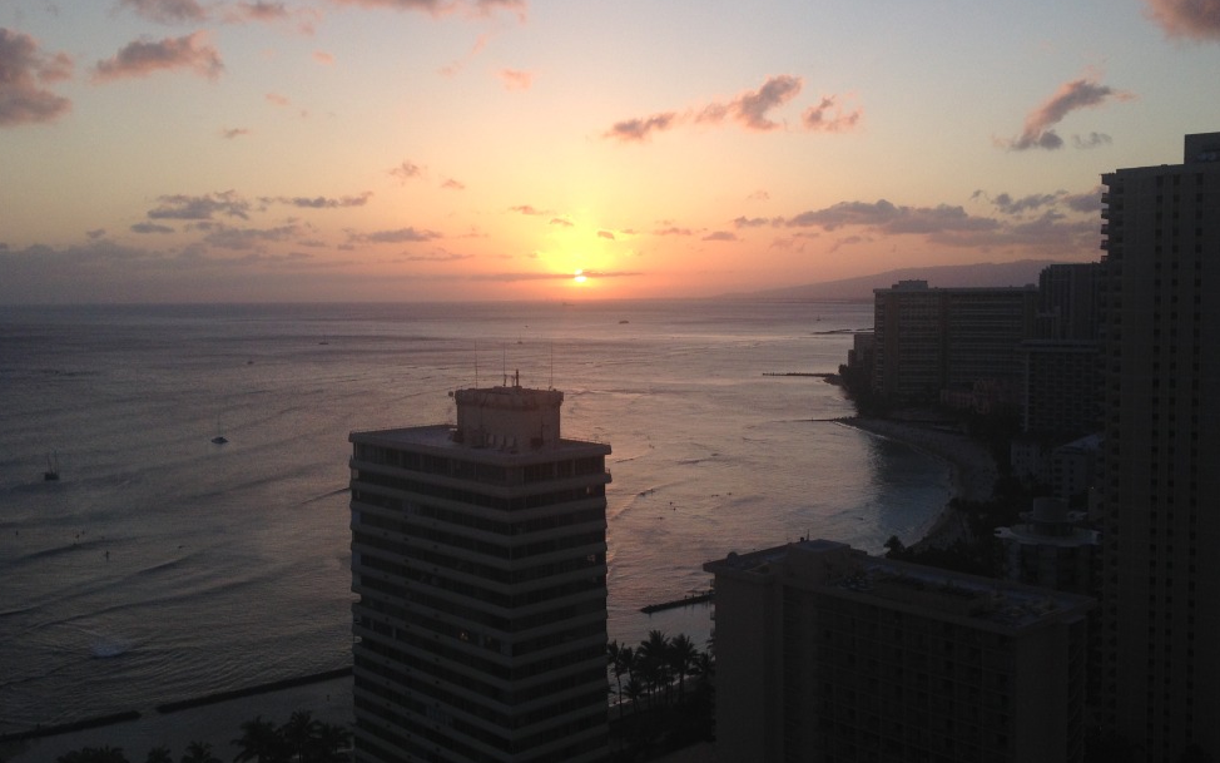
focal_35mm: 39
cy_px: 375
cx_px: 633
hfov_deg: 50.4
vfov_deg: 32.8
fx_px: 1297
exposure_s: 1/665
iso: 50
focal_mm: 4.28
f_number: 2.4
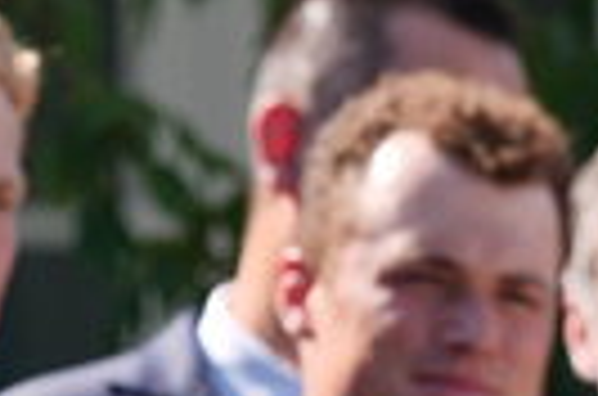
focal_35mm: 1102
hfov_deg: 1.9
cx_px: 445
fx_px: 18262
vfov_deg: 1.2
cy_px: 1170
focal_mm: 143
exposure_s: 1/1250
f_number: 3.5
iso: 125
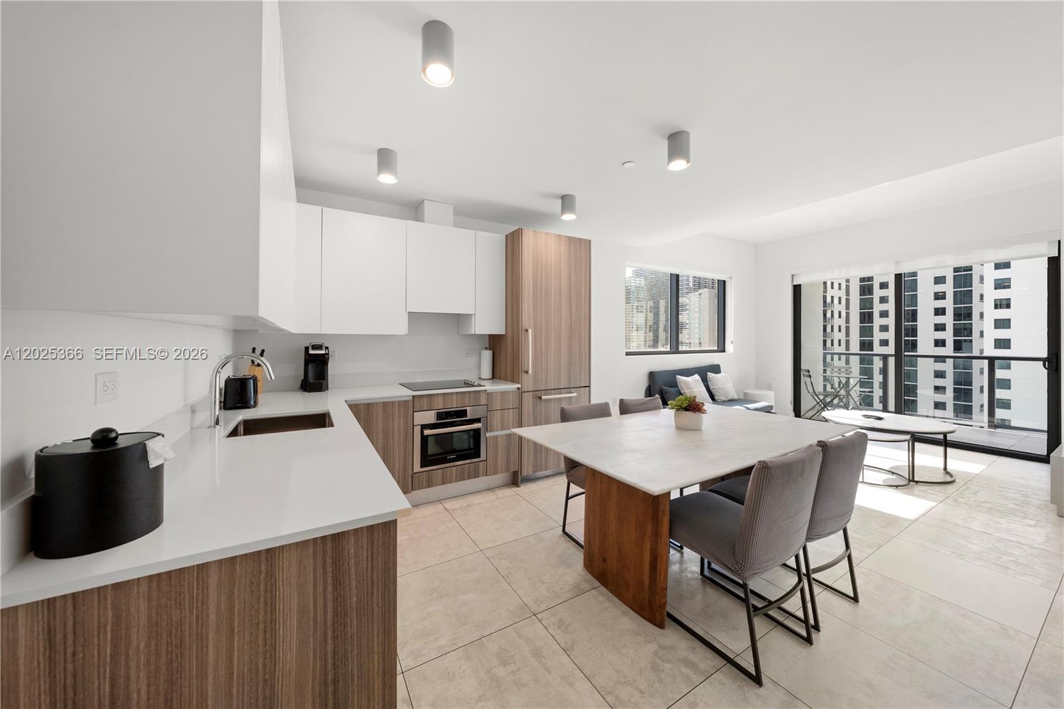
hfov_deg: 112.6
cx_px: 532
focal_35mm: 12
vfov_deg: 90.0
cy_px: 354
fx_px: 355
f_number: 8
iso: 640
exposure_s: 1/125
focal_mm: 12
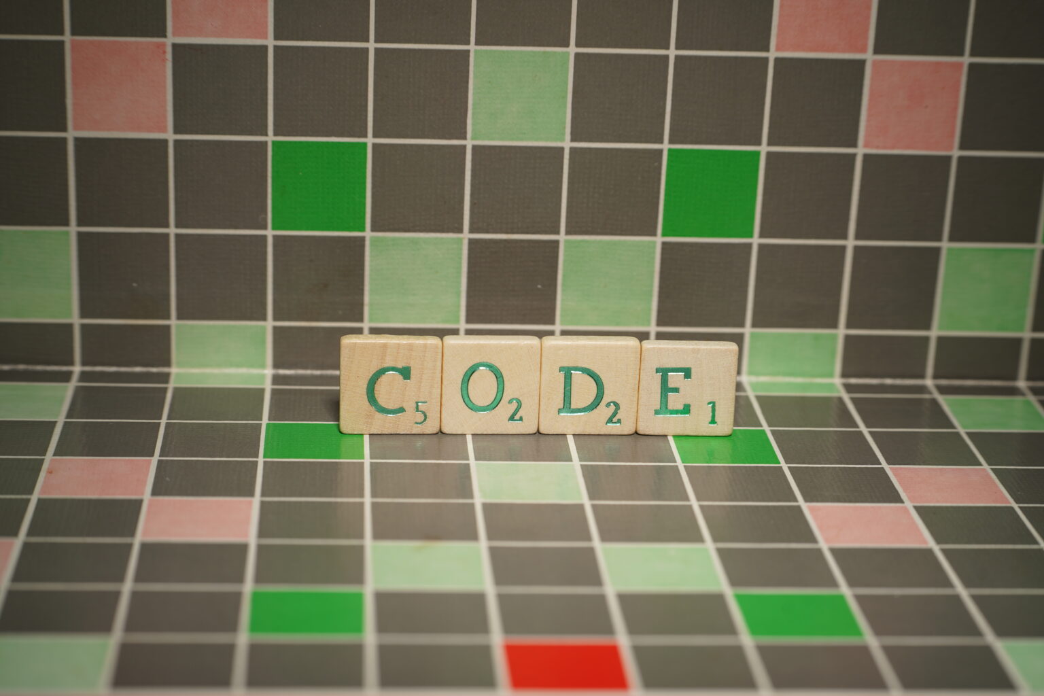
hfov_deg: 26.0
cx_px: 522
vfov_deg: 17.5
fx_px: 2262
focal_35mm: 78
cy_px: 348
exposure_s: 1/250
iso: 100
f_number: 7.1
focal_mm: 78
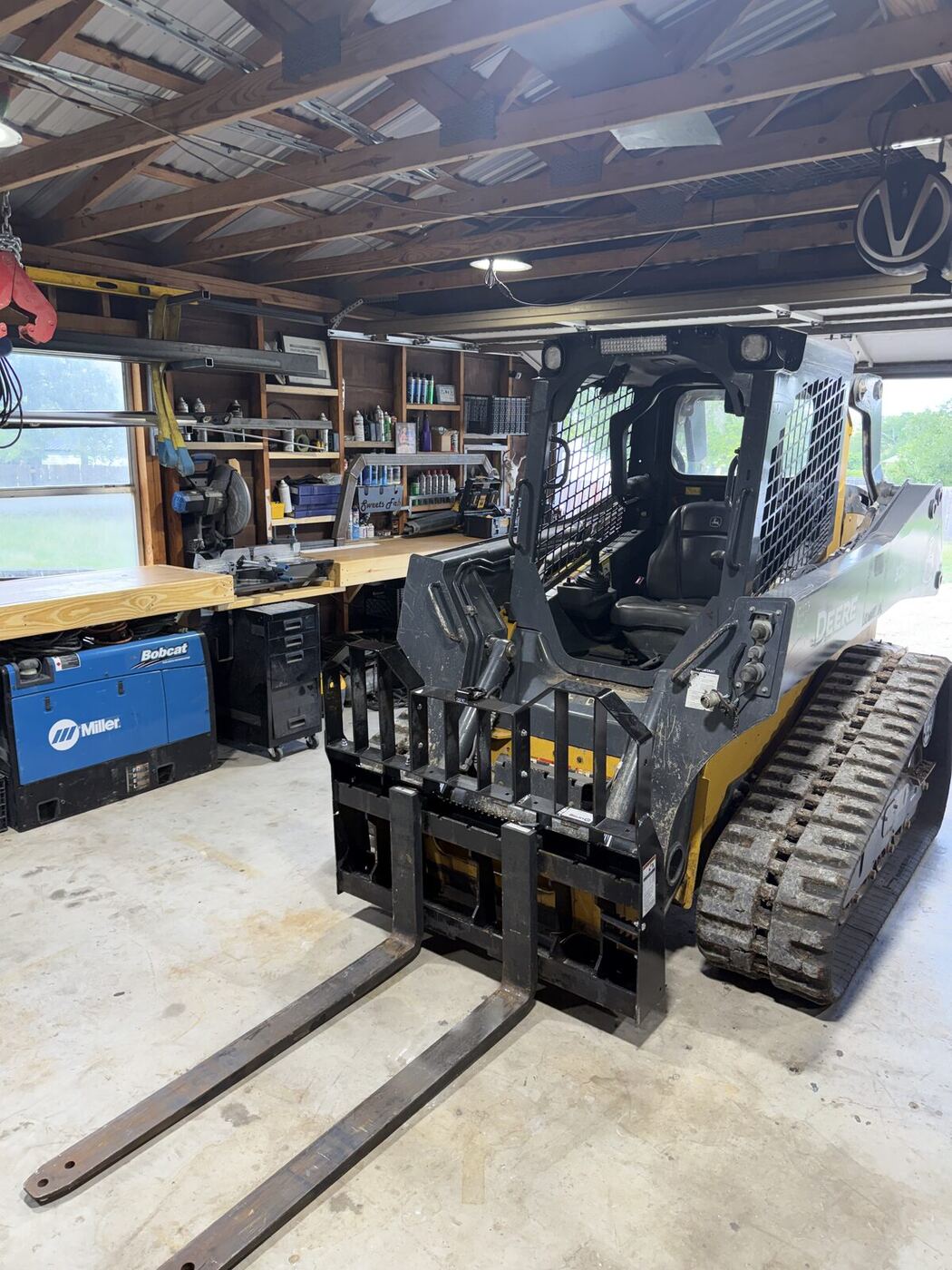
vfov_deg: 71.6
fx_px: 880
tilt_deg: -12.3
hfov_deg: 56.8
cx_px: 476
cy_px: 635
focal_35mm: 24
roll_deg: -1.3
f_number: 1.78
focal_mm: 6.76
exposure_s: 1/162
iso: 125
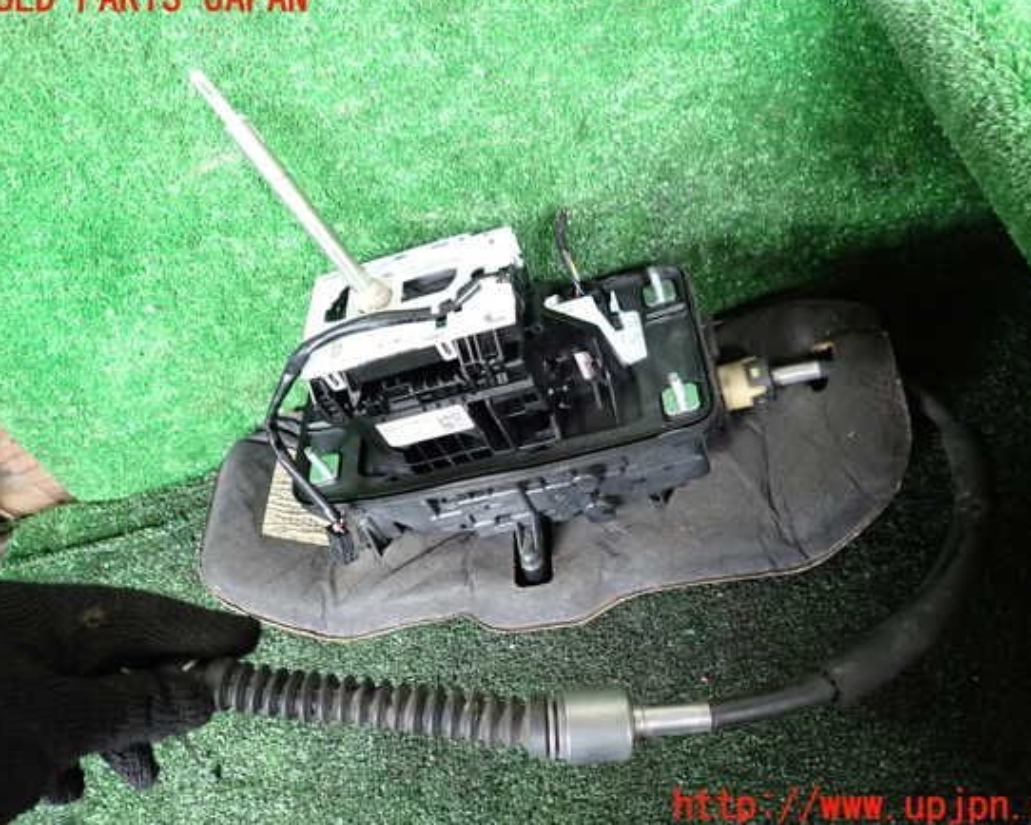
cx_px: 533
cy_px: 403
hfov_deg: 64.0
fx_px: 824
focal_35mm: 27
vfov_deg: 53.2
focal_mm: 4.5
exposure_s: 1/30
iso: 320
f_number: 2
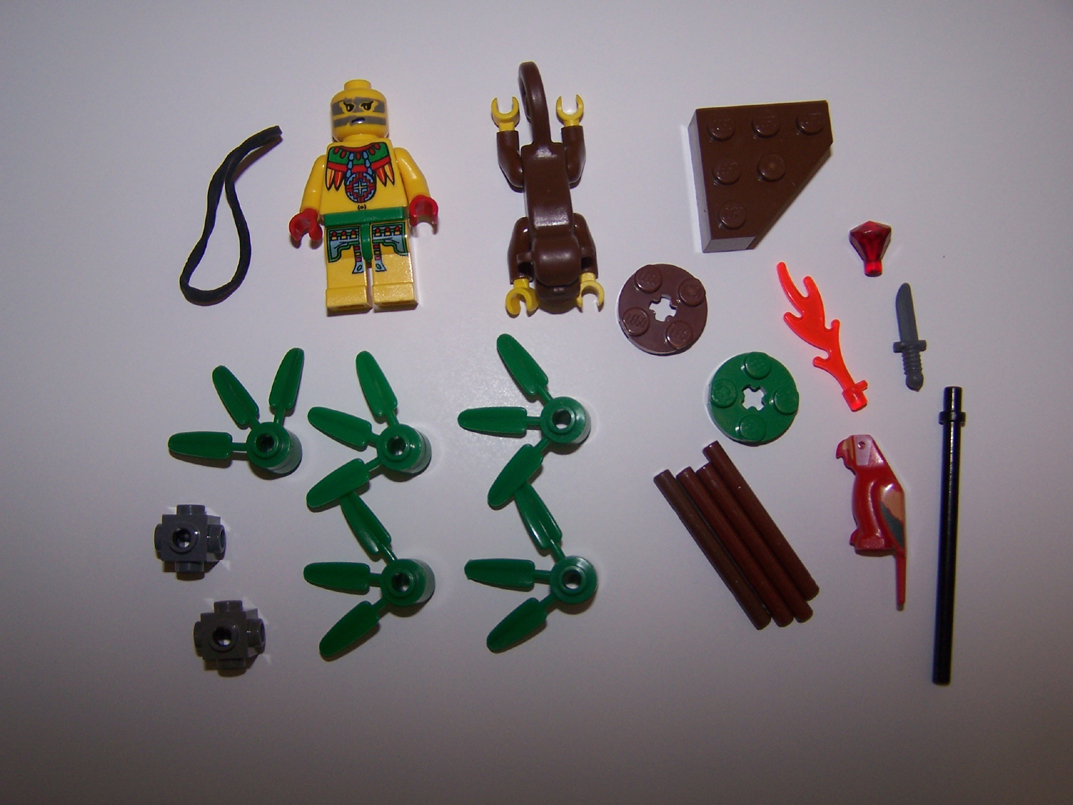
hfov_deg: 49.0
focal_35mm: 38
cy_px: 402
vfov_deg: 37.7
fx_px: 1178
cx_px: 536
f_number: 2.8
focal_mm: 6.3
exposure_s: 1/60
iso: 80
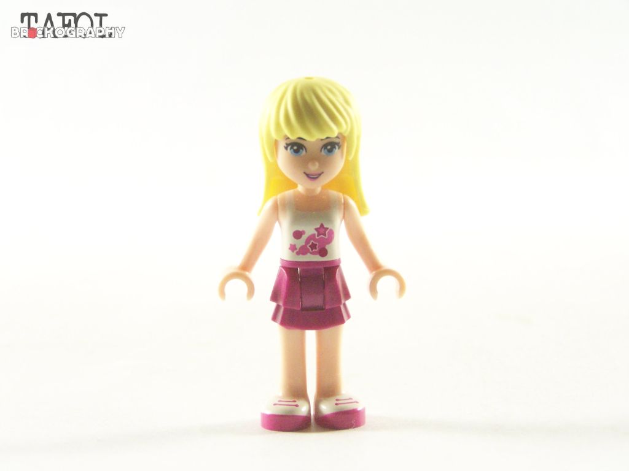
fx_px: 1254
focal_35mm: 69
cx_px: 314
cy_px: 236
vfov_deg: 21.3
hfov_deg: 28.2
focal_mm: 11.5
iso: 400
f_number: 3.2
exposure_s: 1/60
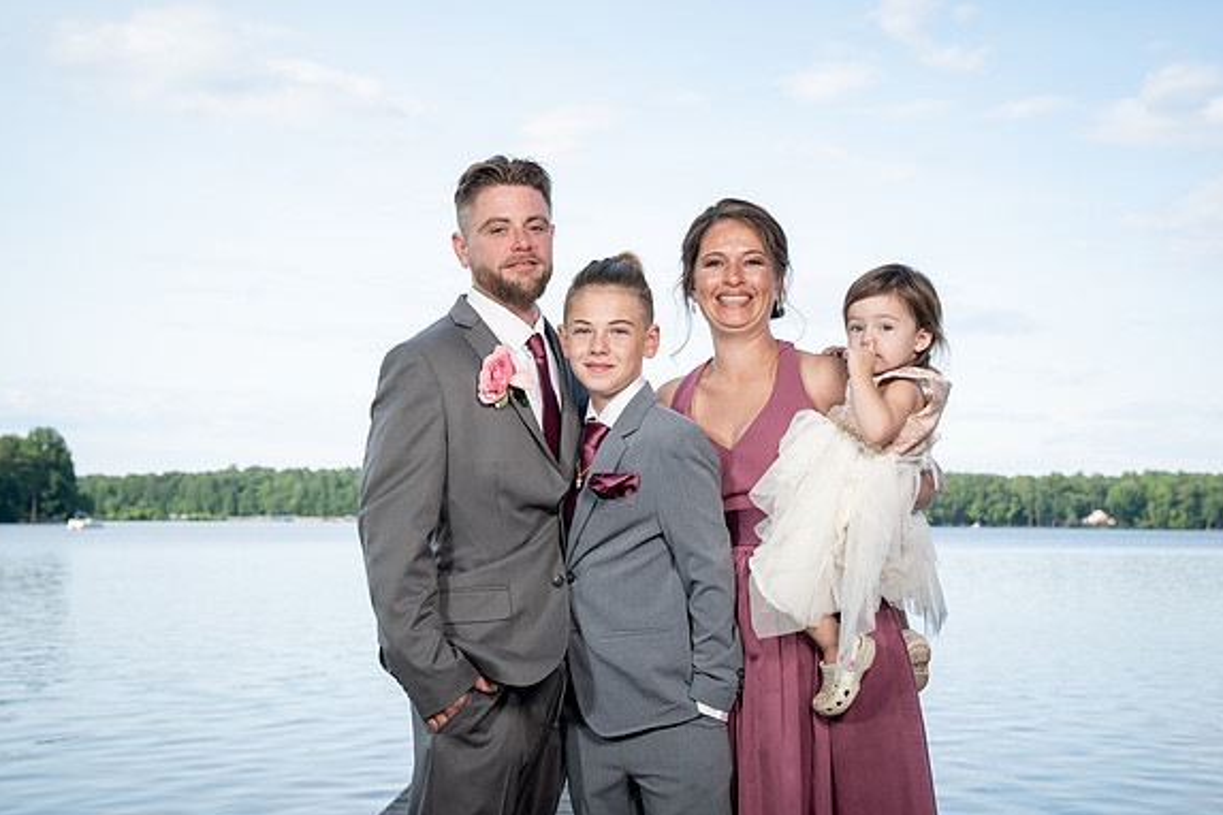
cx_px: 592
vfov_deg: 23.0
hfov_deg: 33.9
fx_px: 2004
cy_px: 412
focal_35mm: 59
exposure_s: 1/200
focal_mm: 55
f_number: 5.6
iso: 100
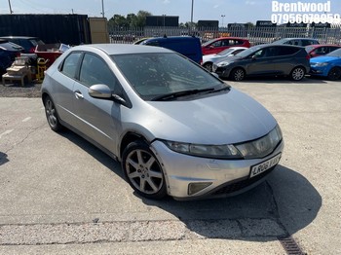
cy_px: 128
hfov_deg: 67.3
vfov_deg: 53.0
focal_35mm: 26
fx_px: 256
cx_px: 170
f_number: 1.6
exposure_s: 1/4464
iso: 32
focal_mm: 4.2
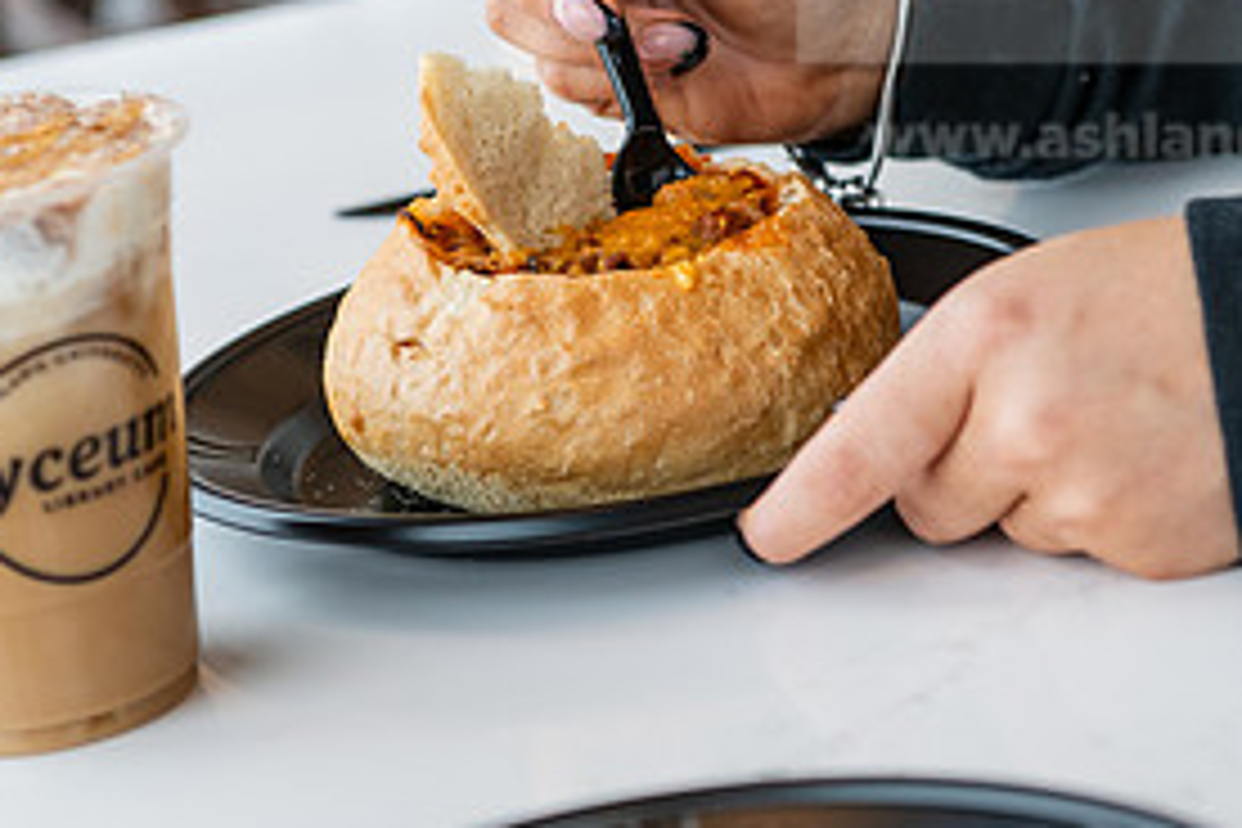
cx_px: 662
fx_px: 5071
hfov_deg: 14.0
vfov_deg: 9.3
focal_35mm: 147
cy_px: 232
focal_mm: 70
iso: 500
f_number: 4
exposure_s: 1/200
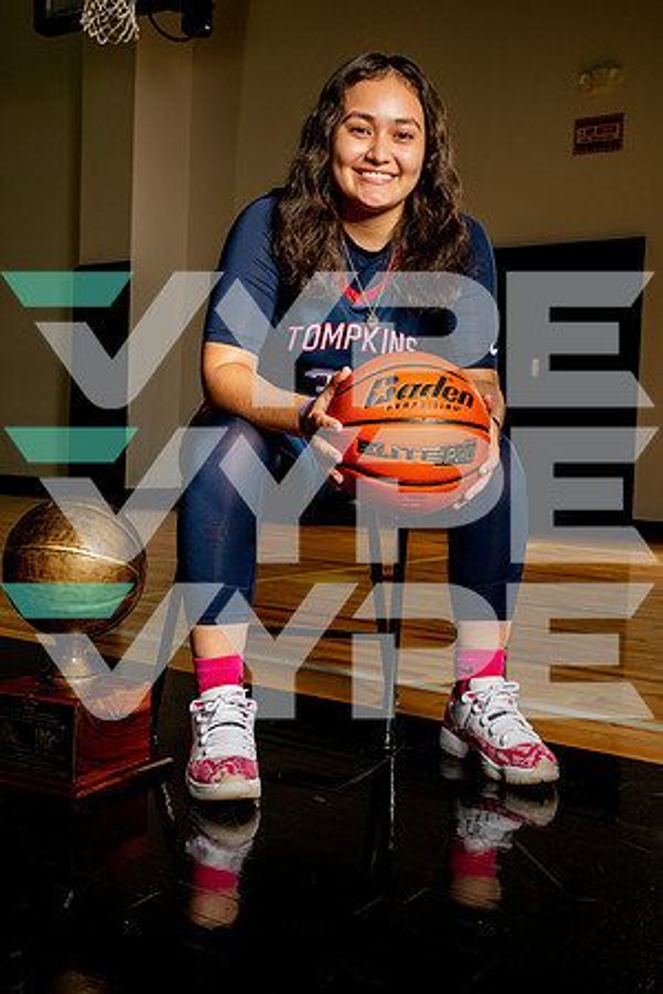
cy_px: 497
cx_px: 332
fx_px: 1160
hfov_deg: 31.9
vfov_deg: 46.4
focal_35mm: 42
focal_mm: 42
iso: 250
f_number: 8
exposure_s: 1/500
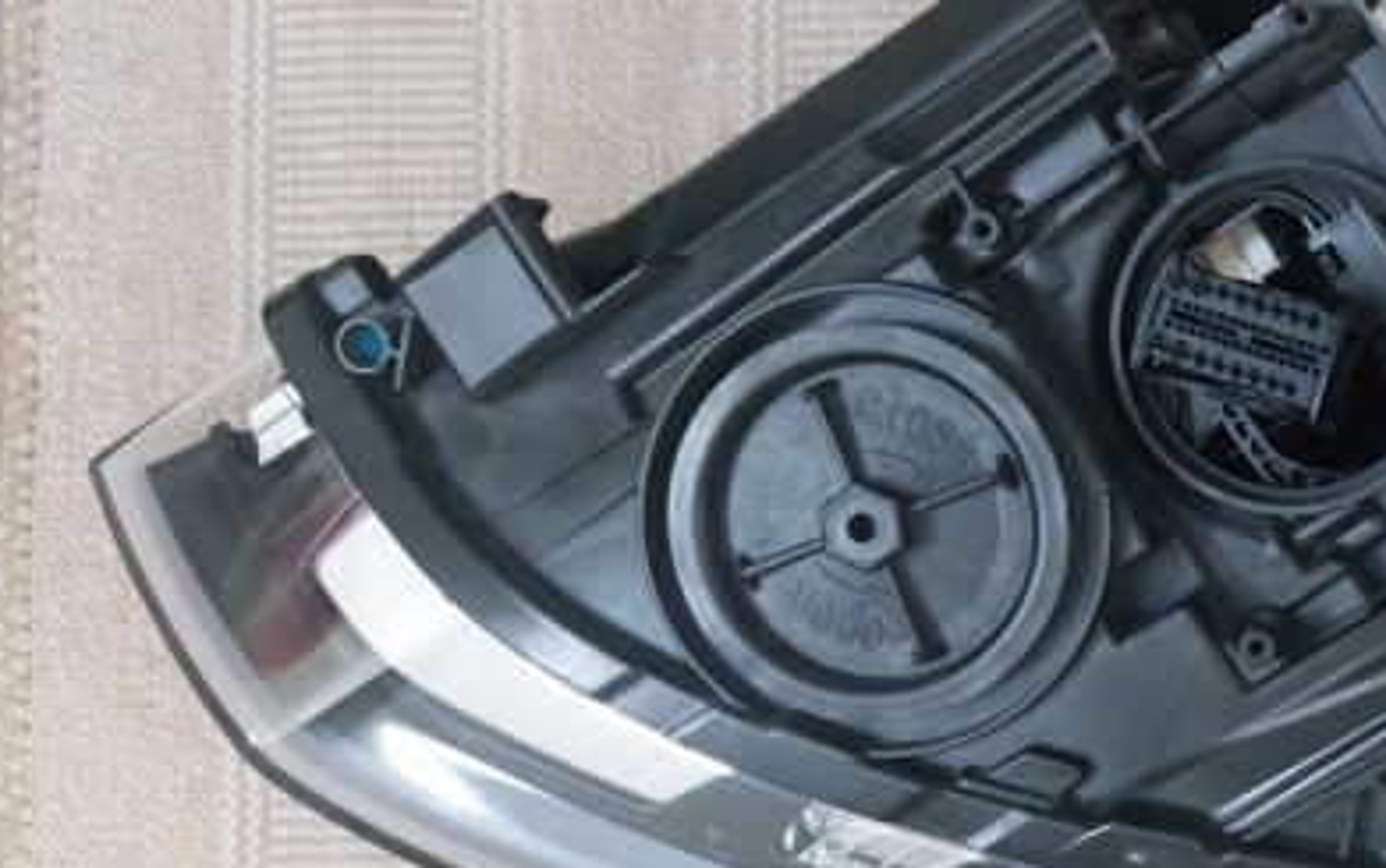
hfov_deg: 35.4
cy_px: 524
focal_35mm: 52
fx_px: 1966
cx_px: 1365
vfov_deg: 24.9
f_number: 1.8
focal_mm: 5.23
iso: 500
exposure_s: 1/50
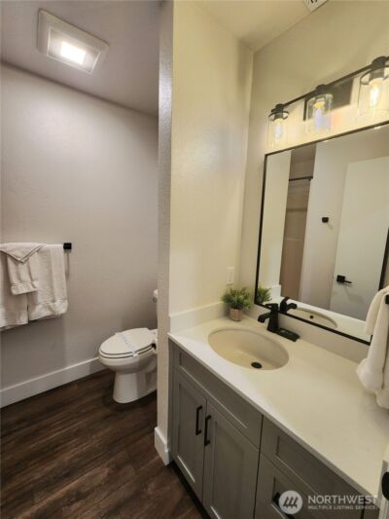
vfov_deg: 106.2
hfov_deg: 89.9
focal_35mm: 13
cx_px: 194
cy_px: 260
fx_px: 195
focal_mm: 2.2
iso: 125
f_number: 2.2
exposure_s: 1/60.2
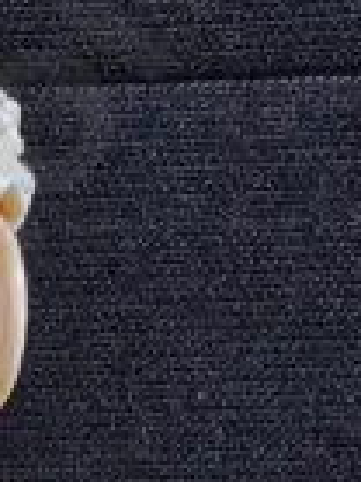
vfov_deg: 9.7
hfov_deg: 7.2
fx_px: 2771
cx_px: -389
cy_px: 694
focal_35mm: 199
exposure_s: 1/112
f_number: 2
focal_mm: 2.87
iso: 32
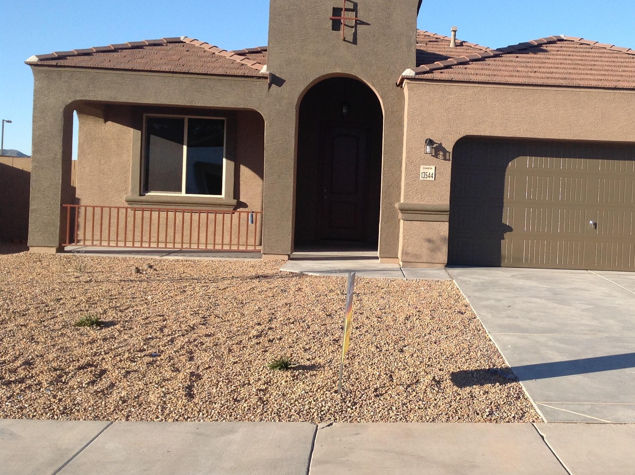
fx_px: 879
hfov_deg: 39.1
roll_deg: -0.8
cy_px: 199
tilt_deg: -0.2
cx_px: 434
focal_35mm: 48
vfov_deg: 30.1
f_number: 2.4
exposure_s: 1/1163
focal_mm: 4.28
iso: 50
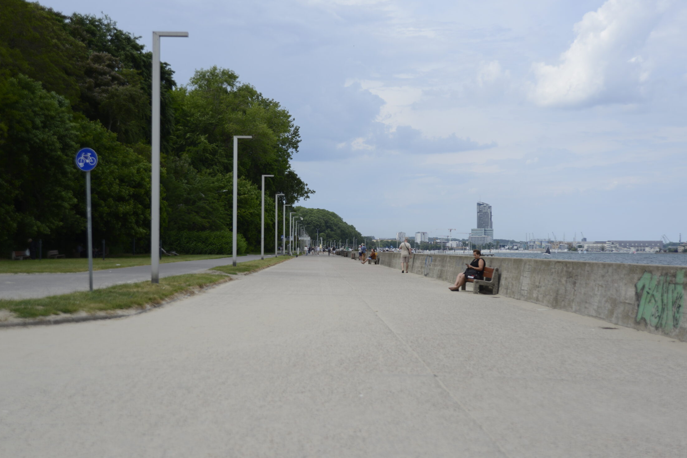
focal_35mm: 44
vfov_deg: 30.5
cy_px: 244
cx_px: 334
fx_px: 840
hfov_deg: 44.5
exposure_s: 1/1600
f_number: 3.2
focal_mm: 38
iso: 100
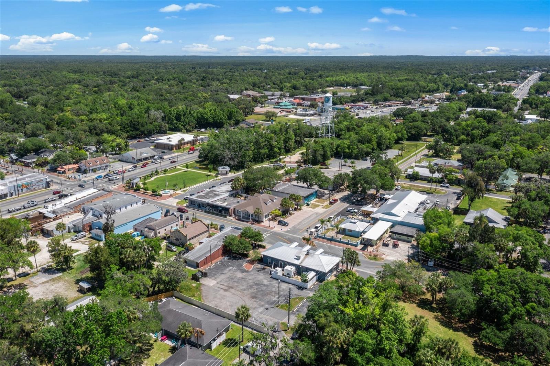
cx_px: 275
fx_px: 428
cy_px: 183
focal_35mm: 28
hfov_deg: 65.5
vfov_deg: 46.4
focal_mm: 10.26
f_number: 6.3
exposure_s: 1/500
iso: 100
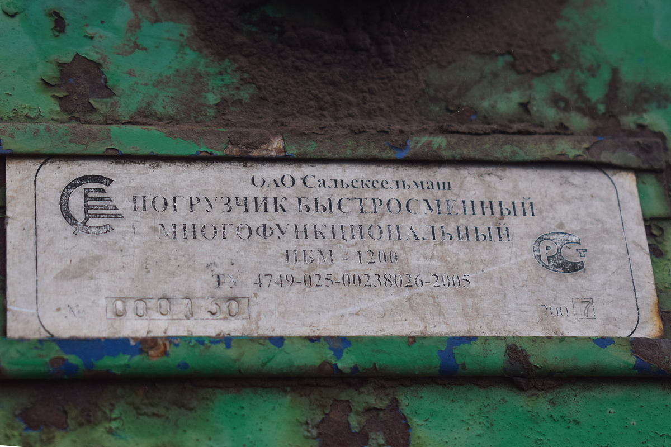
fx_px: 1454
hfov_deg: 26.0
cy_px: 224
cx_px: 336
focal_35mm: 78
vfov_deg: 17.5
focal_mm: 52
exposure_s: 1/500
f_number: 5.6
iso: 400
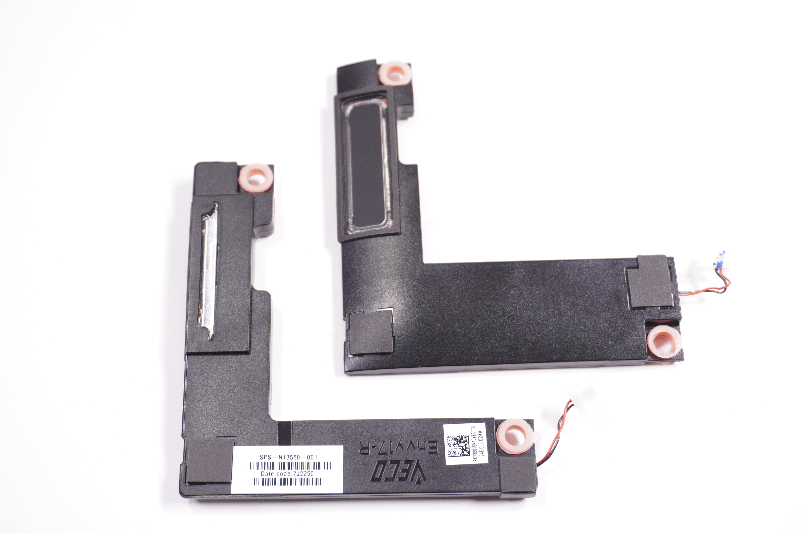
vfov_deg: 25.0
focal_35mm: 54
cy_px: 266
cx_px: 400
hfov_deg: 36.9
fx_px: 1200
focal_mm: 36
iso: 500
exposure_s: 1/125
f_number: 5.6
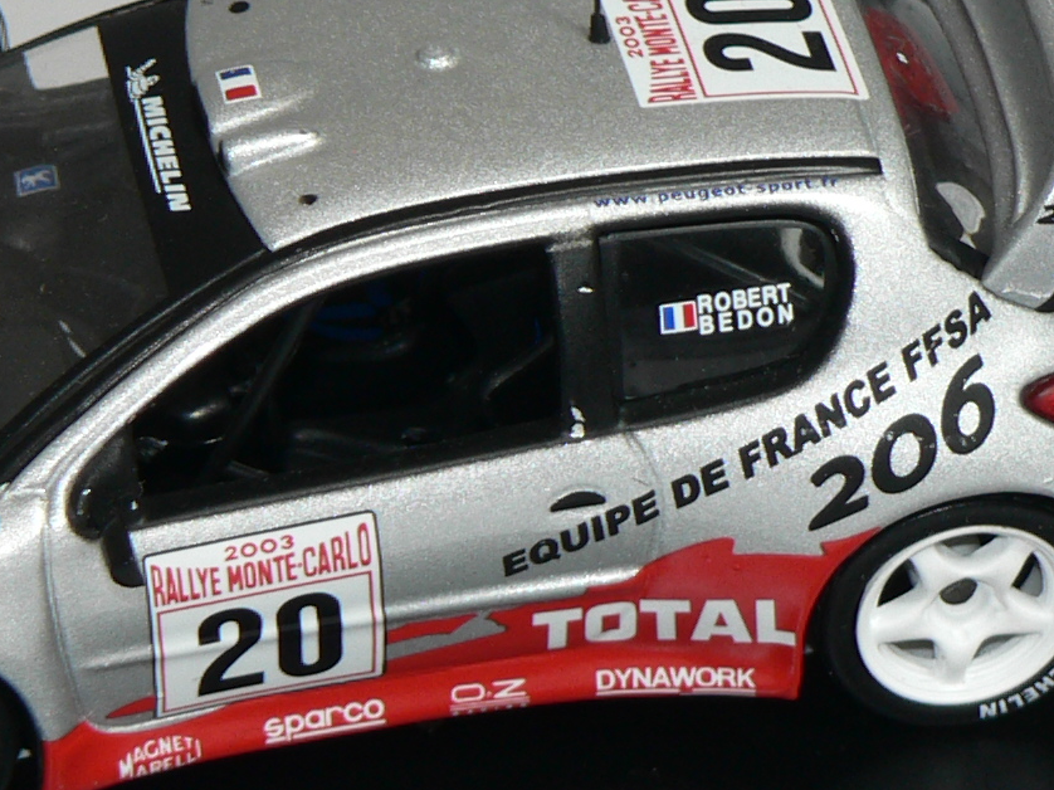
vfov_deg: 5.3
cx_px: 336
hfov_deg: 7.1
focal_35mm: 278
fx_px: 8462
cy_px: 314
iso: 80
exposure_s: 1/60
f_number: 3.2
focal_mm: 15.2
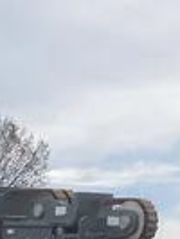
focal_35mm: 154
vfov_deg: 11.6
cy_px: 472
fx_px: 1066
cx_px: -115
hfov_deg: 9.3
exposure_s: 1/1799
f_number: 1.8
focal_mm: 3.99
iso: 20
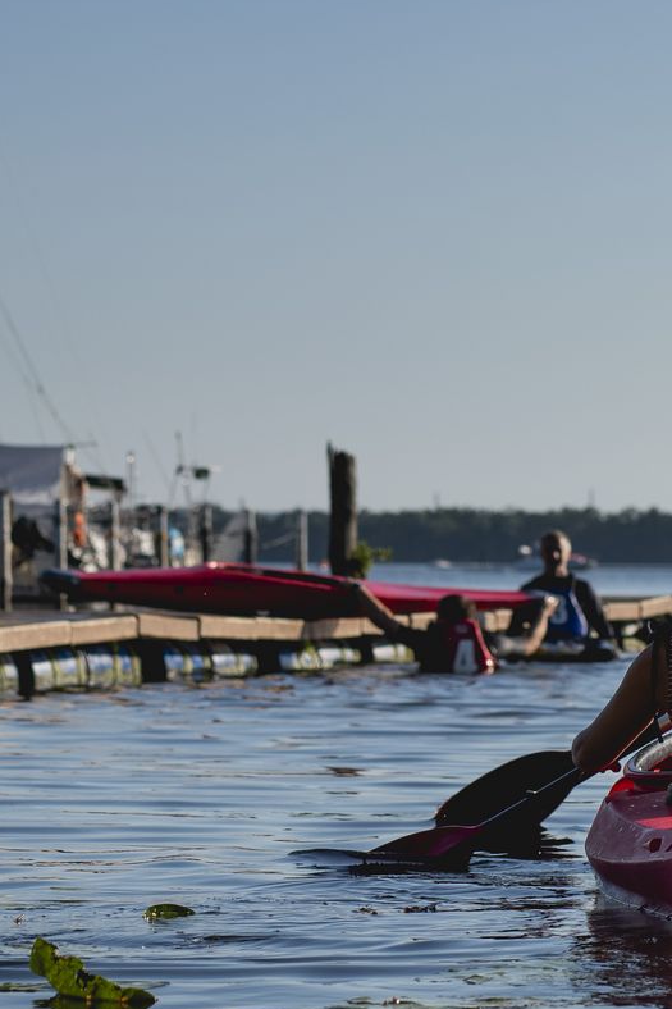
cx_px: 536
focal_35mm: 120
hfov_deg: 11.4
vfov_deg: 17.0
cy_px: 328
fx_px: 3361
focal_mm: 50
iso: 100
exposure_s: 1/2500
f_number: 3.5
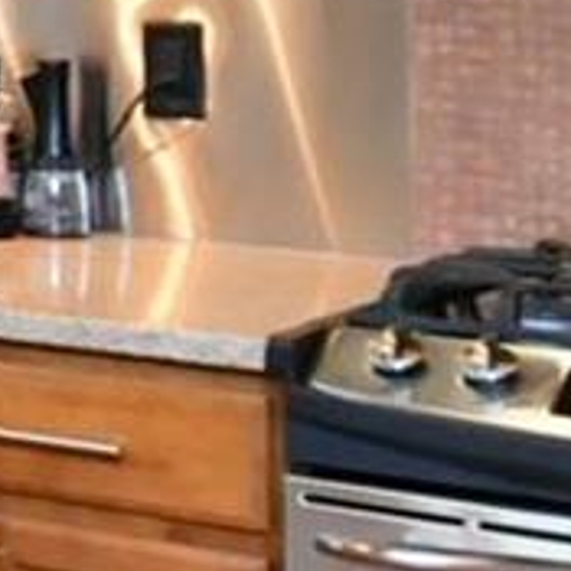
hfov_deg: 9.4
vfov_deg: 11.5
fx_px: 2762
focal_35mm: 148
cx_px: -1119
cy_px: -137
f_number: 4.5
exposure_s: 1/80
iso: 3200
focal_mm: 13
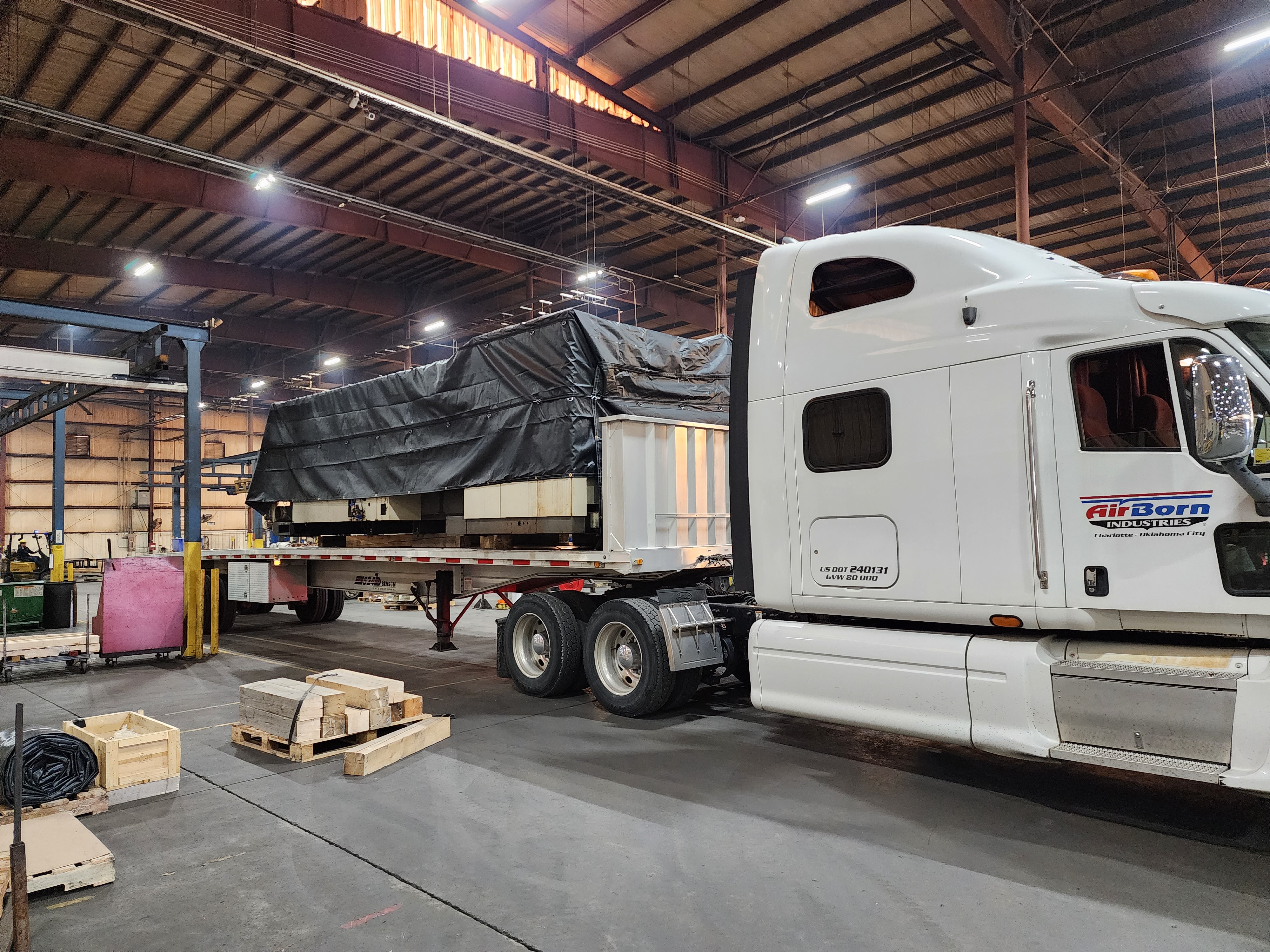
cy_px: 476
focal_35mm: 23
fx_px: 844
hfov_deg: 73.9
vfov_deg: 58.9
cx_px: 635
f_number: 1.8
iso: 800
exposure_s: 1/120
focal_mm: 6.4
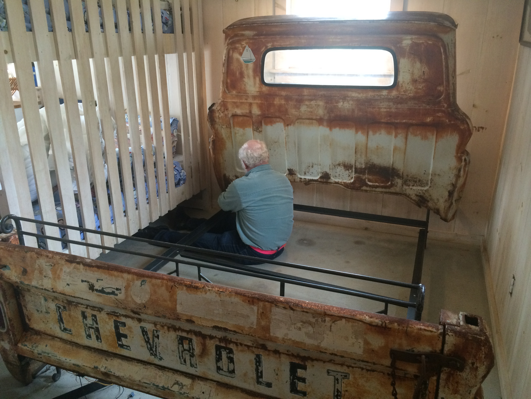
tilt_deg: -18.7
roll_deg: +0.8
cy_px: 200
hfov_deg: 61.7
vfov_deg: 48.2
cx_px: 266
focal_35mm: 29
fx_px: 445
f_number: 2.2
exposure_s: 1/30
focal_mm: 4.15
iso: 160
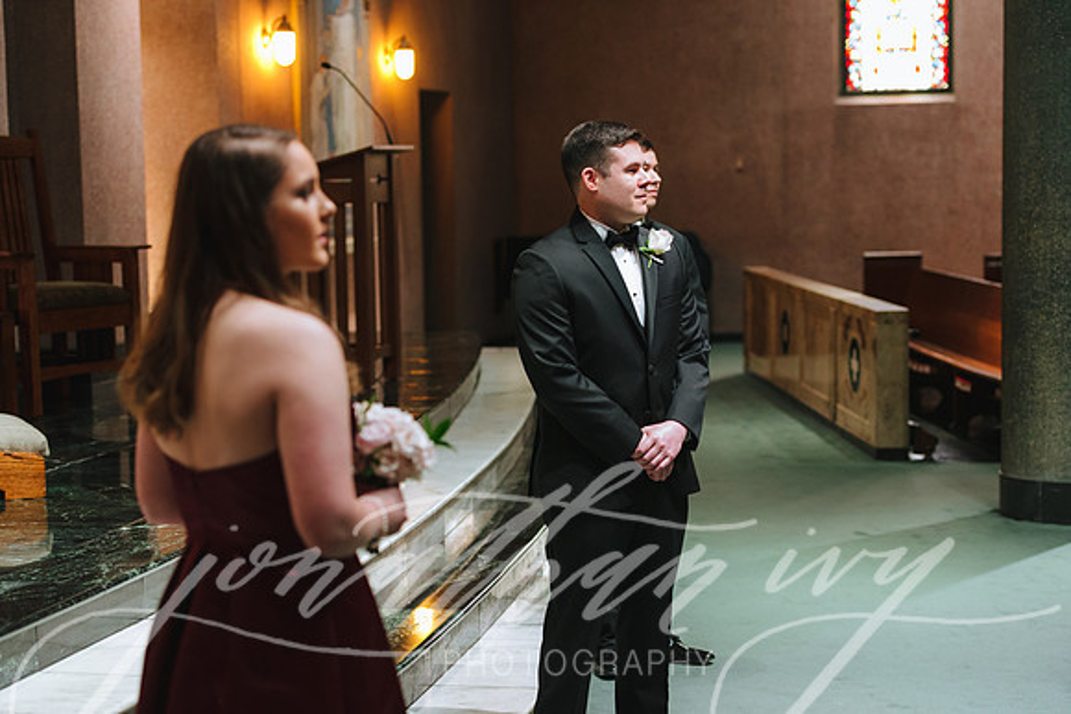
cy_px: 357
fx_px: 2083
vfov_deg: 19.5
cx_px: 536
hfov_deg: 28.8
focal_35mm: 70
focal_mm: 70
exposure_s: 1/160
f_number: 2.8
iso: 4000
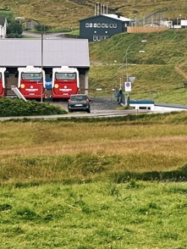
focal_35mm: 335
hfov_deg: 4.4
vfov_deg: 5.9
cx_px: 361
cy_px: 51
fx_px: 2409
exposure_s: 1/99
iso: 40
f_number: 2.8
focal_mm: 9
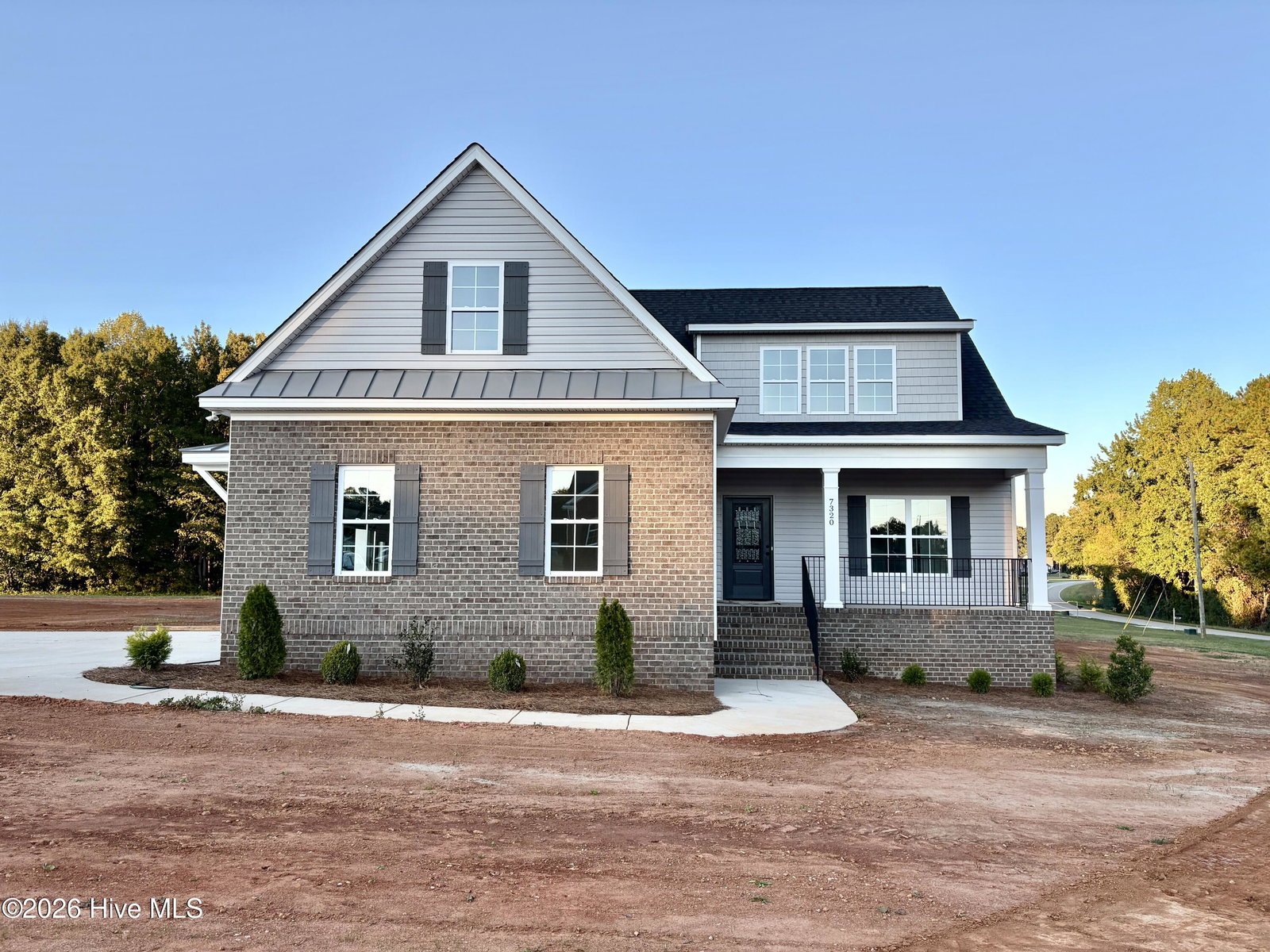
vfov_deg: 53.1
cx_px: 635
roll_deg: +0.4
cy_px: 476
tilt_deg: +5.8
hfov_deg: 67.3
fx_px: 954
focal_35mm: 26
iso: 50
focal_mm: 5.96
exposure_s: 1/618
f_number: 1.6
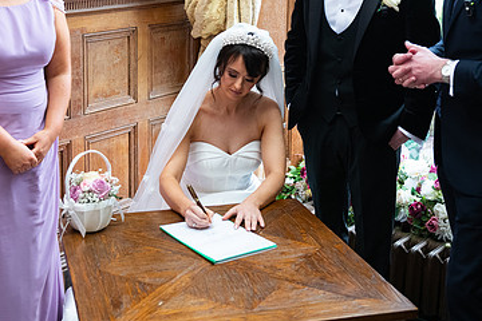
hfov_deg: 34.4
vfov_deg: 23.2
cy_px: 85
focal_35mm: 58
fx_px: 776
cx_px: 195
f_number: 3.5
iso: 1000
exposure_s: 1/160
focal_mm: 36
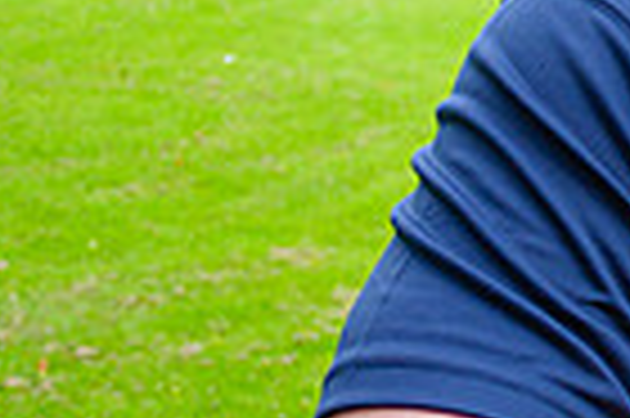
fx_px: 2185
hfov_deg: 14.3
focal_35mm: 125
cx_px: 1170
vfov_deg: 10.9
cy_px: 29
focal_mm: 14
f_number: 2.5
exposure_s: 1/320
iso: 200
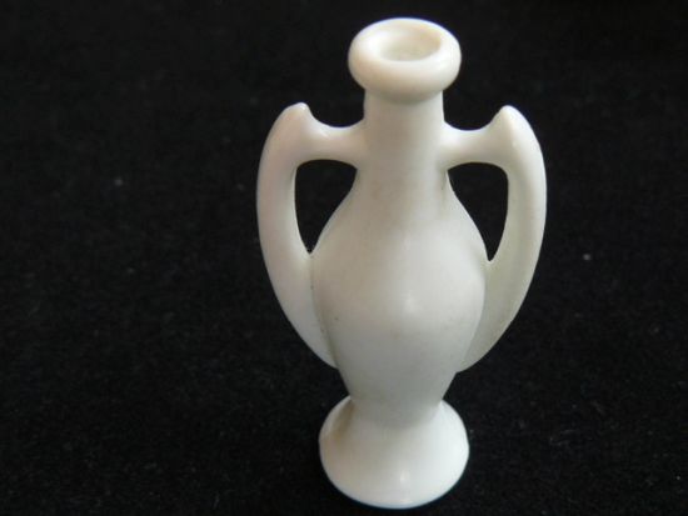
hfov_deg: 34.3
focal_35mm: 56
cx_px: 344
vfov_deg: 26.1
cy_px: 258
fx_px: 1113
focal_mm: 6.1
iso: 125
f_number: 4
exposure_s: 1/20
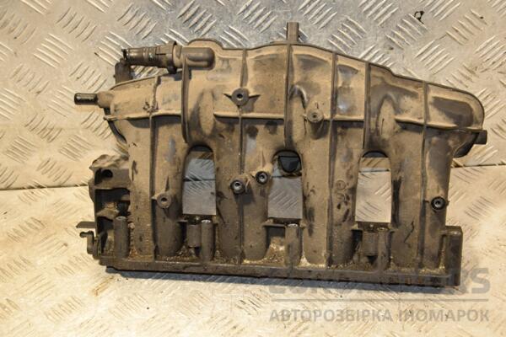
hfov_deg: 31.9
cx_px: 253
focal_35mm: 63
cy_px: 168
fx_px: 885
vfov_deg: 21.6
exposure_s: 1/125
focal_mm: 42
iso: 800
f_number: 4.8
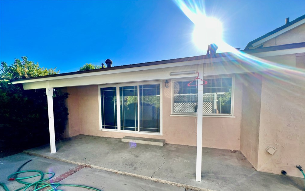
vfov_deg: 77.8
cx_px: 154
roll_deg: +0.8
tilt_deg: -4.0
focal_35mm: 14
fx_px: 116
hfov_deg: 105.3
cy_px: 114
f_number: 1.8
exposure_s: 1/525
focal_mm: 1.57
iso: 32
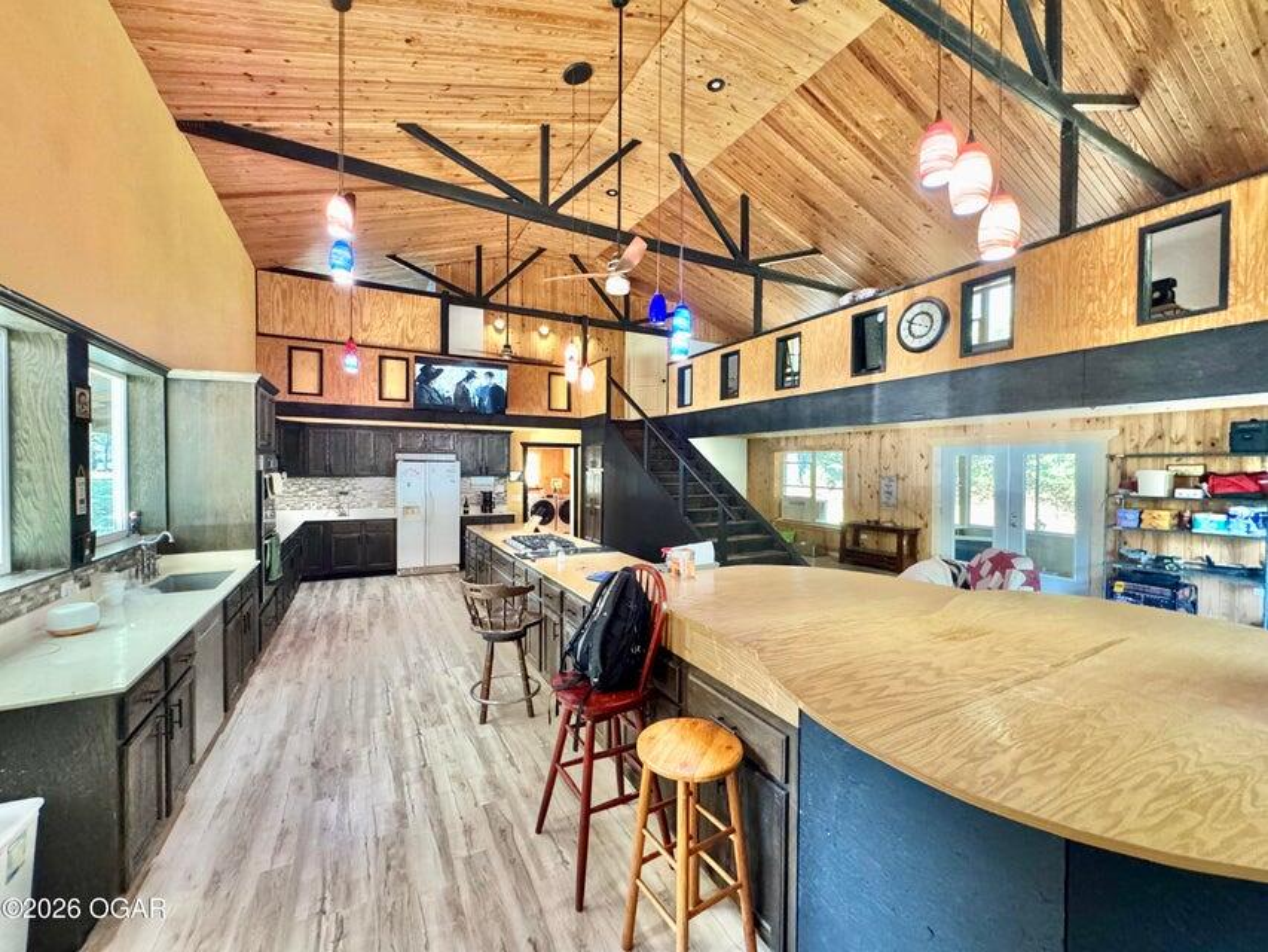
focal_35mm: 14
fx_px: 513
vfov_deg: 85.7
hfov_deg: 102.1
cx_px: 634
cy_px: 476
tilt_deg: -1.4
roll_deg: -0.6
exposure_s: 1/60
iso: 800
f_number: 2.2
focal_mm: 2.22
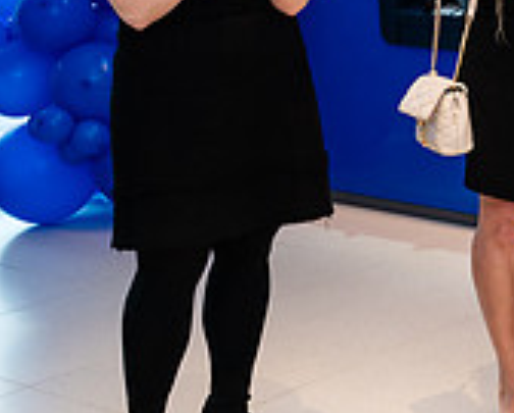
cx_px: 811
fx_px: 1600
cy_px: 31
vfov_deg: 14.5
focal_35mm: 105
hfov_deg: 16.4
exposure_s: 1/200
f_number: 3.5
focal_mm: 30.5
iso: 500
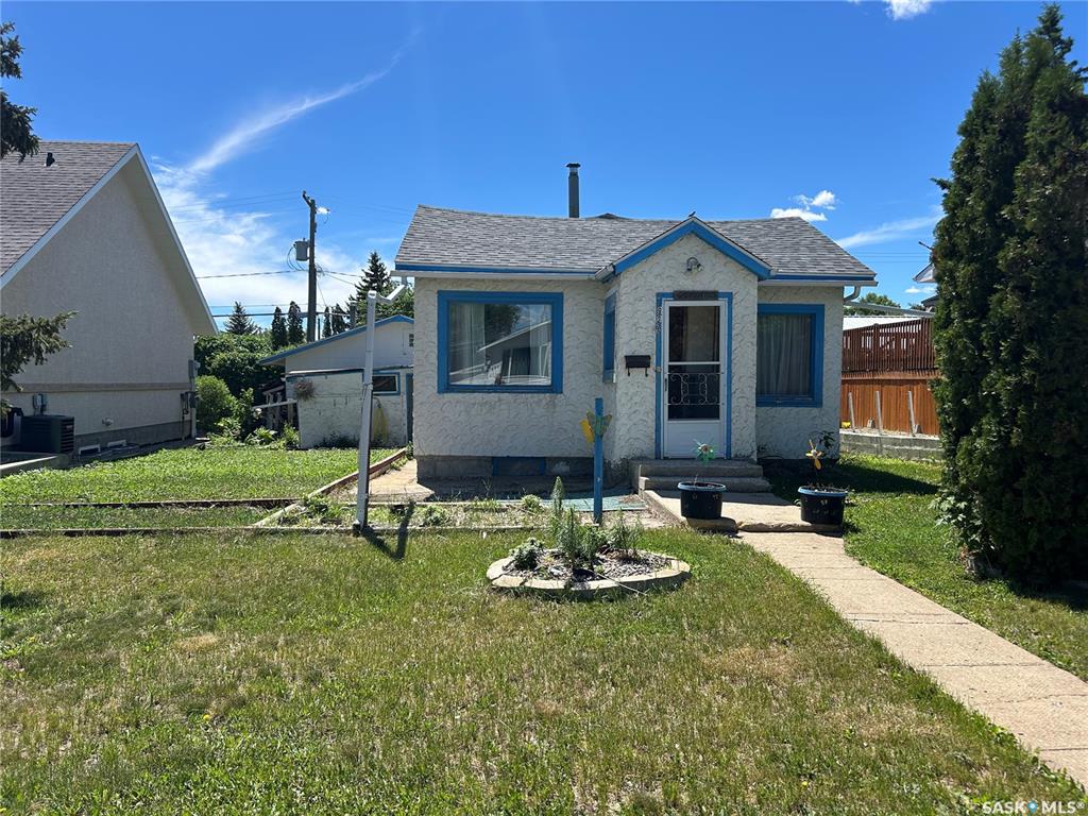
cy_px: 408
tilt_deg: -3.1
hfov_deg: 67.3
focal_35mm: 26
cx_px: 544
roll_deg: +0.6
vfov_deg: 53.1
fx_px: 817
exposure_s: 1/3831
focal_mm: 5.7
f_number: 1.5
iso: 50
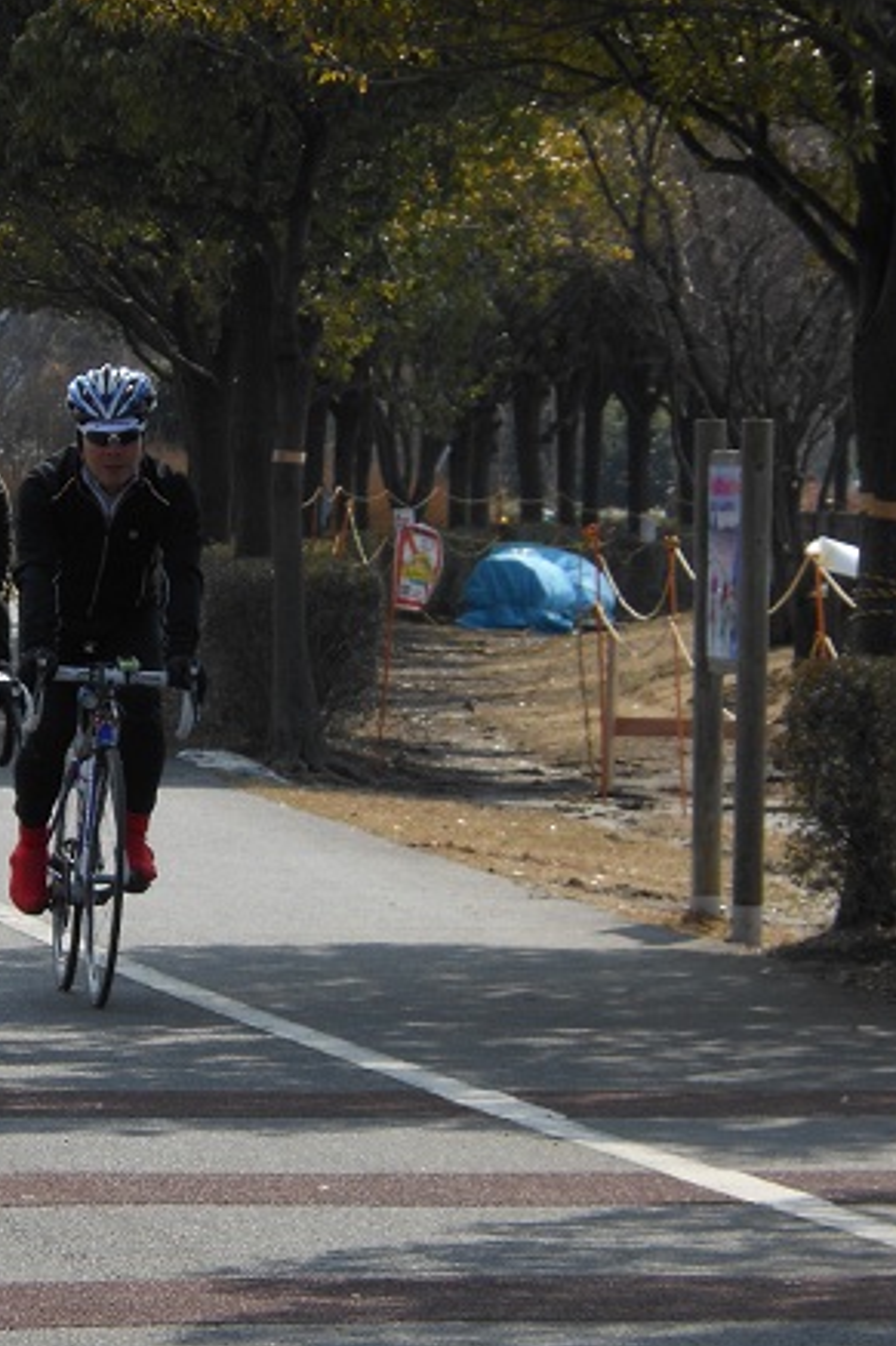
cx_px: 162
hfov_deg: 4.2
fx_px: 12067
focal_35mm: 323
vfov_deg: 6.4
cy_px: 789
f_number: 5.6
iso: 80
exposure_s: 1/400
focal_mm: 35
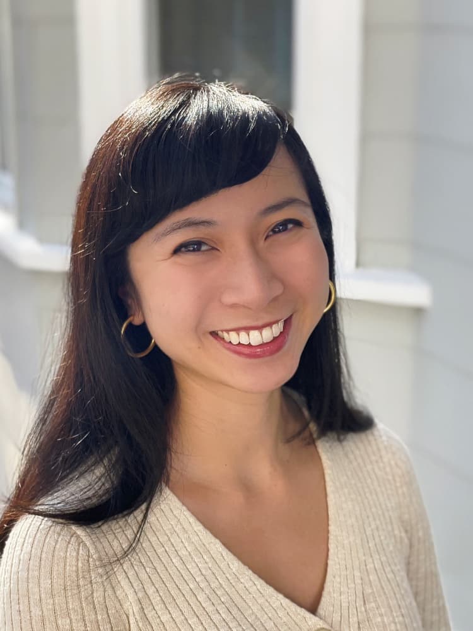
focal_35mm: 52
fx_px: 947
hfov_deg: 28.0
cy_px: 316
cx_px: 236
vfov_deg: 36.8
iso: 50
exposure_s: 1/122
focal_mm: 6
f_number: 2
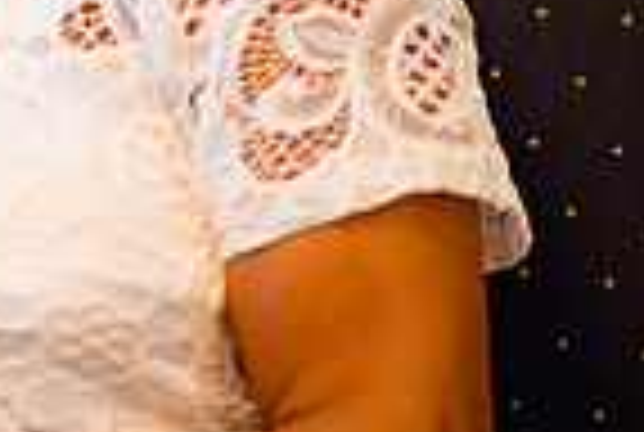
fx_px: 7619
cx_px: -630
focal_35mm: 425
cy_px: -353
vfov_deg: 3.2
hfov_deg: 4.8
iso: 640
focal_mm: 105
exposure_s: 1/125
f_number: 1.8
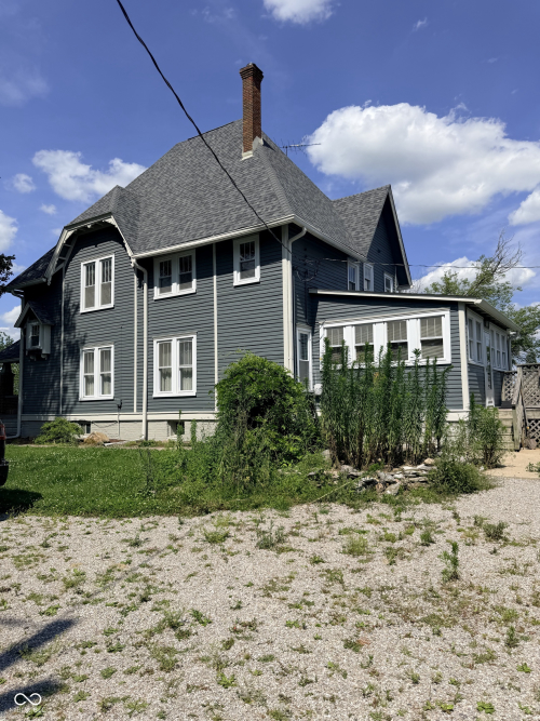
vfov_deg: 71.6
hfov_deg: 56.8
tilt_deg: +10.3
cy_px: 360
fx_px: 499
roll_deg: +1.2
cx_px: 270
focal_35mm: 24
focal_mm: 6.76
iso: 80
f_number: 1.78
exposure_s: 1/8130
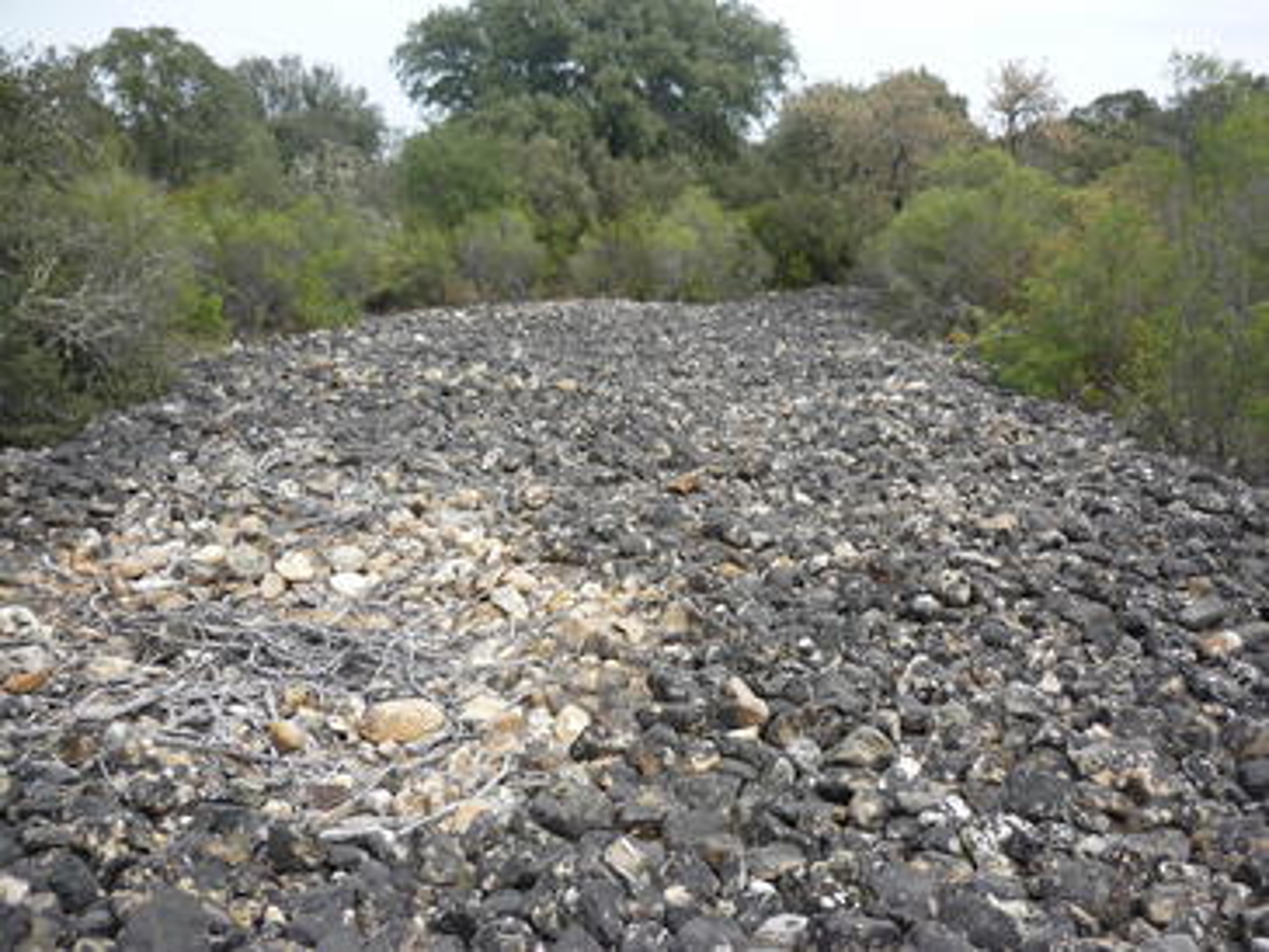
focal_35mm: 33
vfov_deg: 43.0
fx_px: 1210
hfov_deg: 55.3
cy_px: 476
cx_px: 634
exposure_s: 1/800
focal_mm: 5.5
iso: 100
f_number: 2.8
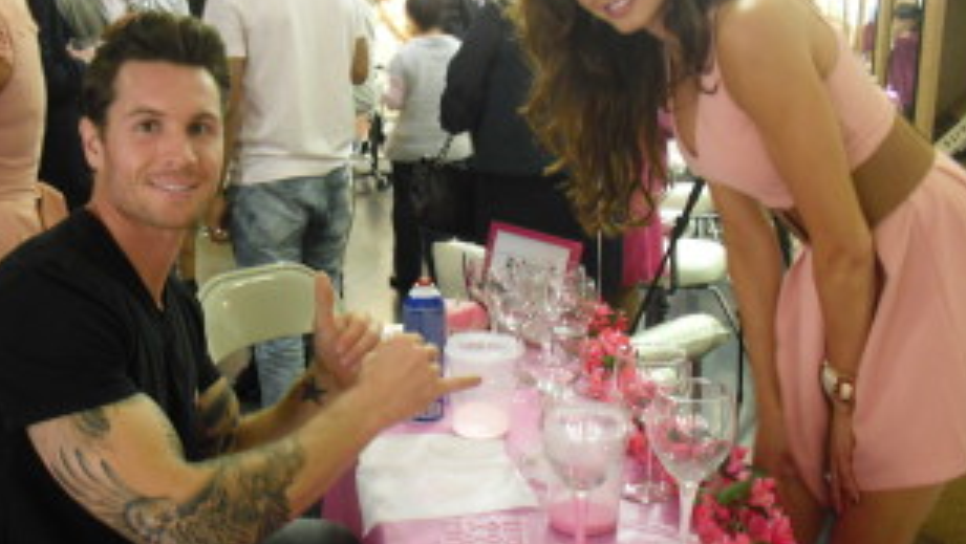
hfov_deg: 44.5
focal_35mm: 46
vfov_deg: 26.0
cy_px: 274
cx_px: 441
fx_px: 1179
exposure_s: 1/8
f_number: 3.1
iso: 200
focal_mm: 6.3
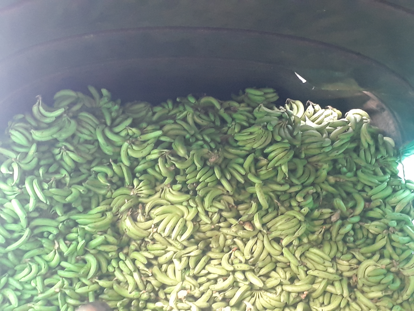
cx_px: 207
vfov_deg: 51.4
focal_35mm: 27
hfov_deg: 65.3
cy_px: 156
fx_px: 323
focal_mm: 3.6
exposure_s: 1/15
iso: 250
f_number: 1.9
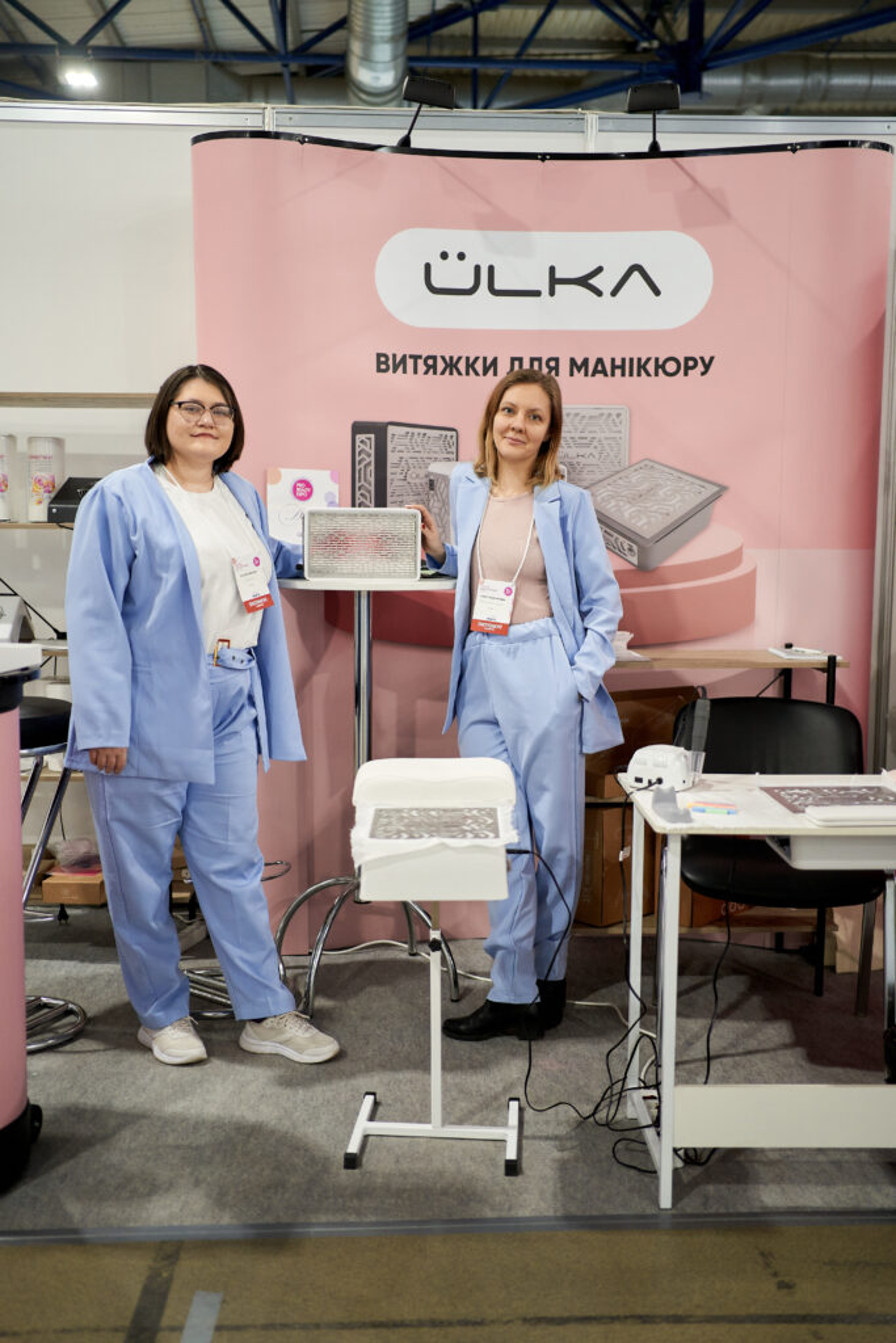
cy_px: 672
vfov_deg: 54.4
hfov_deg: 37.9
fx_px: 1306
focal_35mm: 35
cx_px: 448
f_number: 1.8
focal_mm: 35
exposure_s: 1/320
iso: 800
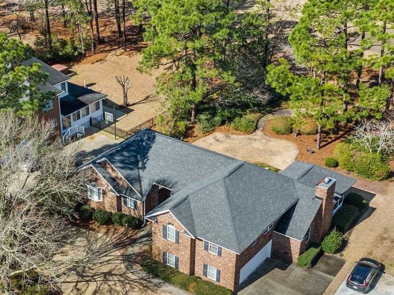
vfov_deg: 25.4
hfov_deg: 33.7
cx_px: 151
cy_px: 206
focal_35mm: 57
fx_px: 648
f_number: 2.8
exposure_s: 1/240
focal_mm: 12.29
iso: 100
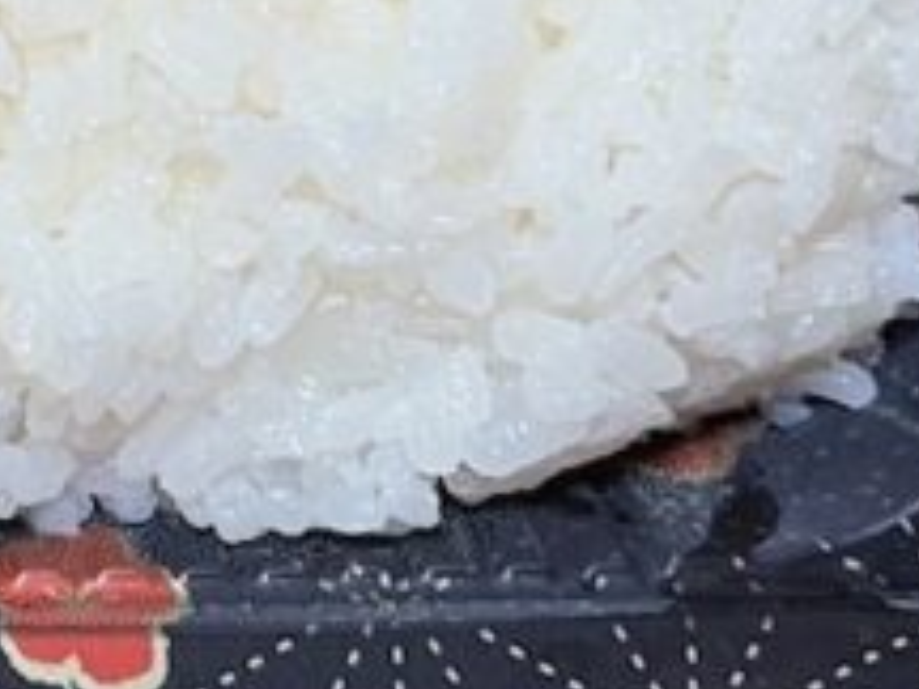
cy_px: -838
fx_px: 6531
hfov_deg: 7.7
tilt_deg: -85.7
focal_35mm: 246
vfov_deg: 5.9
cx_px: -991
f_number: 1.6
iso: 125
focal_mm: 5.96
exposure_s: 1/33
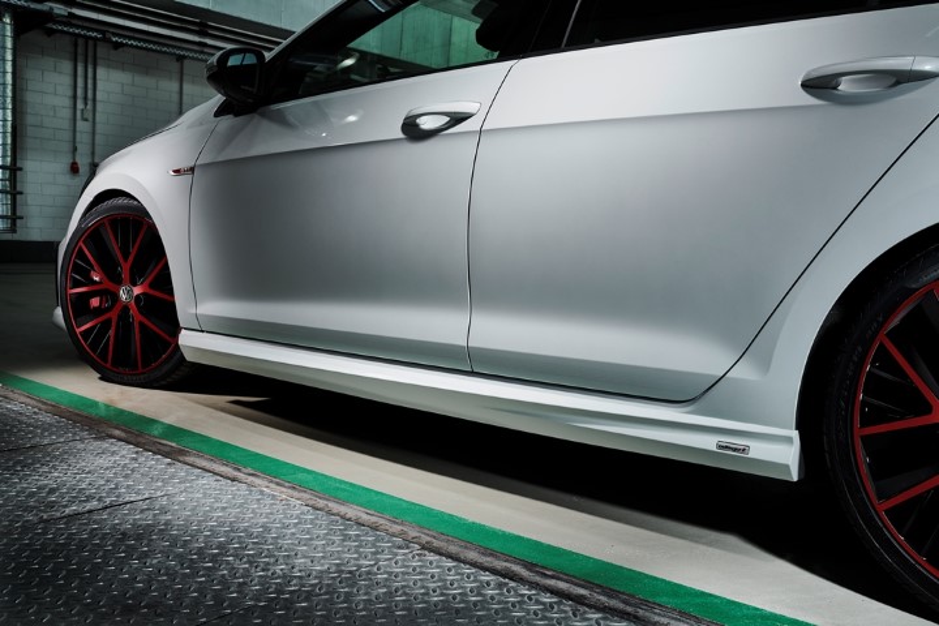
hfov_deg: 54.4
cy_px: 313
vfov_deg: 37.9
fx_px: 913
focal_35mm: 35
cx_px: 470
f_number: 14
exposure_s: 1/25
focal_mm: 35
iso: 160
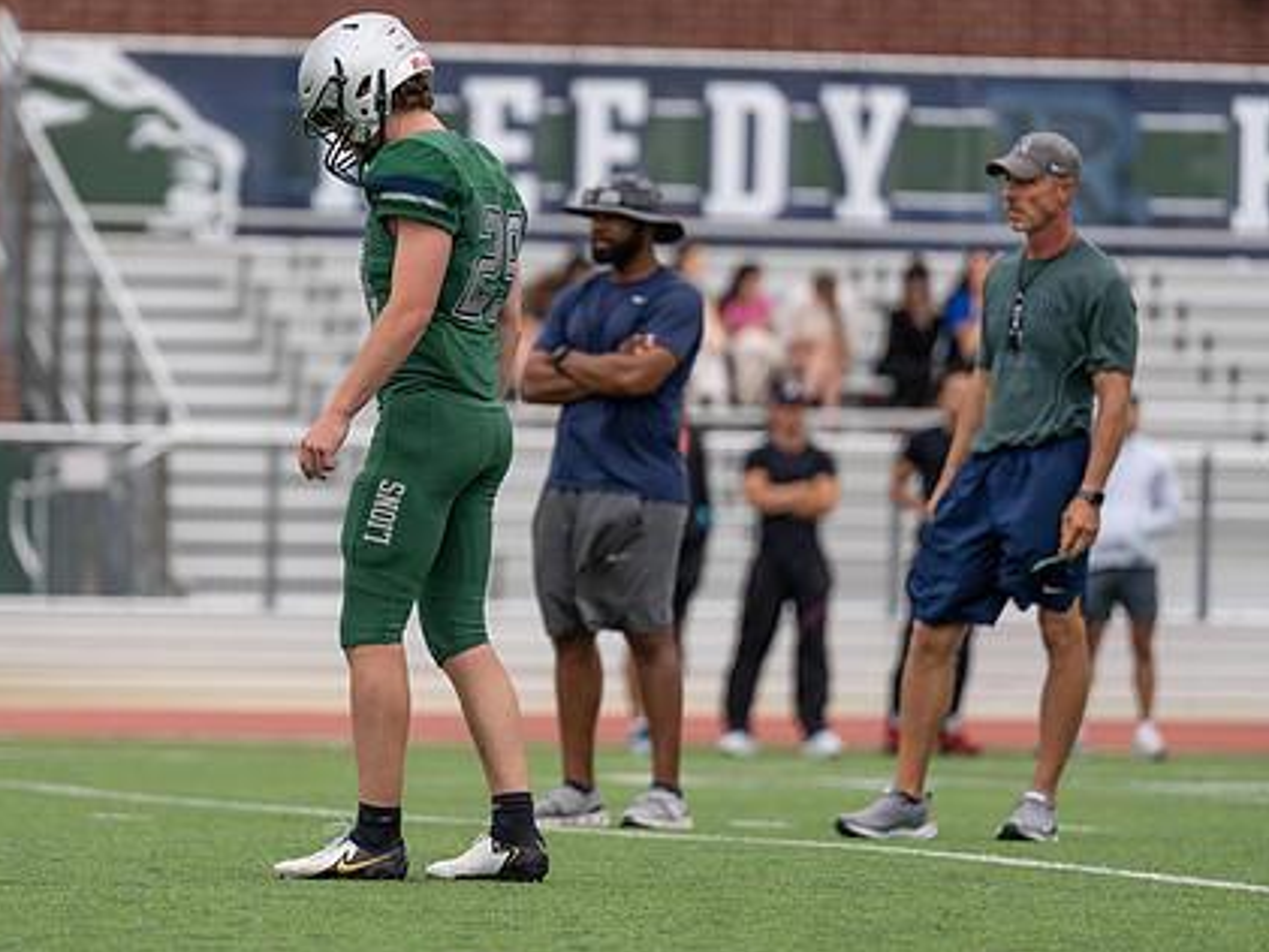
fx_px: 11771
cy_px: 349
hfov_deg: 6.2
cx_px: 423
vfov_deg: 4.6
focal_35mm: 321
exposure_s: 1/1250
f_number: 2.8
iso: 250
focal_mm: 200
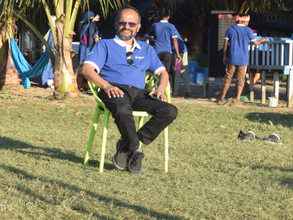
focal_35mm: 102
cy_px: 72
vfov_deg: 14.5
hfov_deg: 19.3
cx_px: 152
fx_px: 864
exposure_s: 1/250
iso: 250
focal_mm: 46
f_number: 8
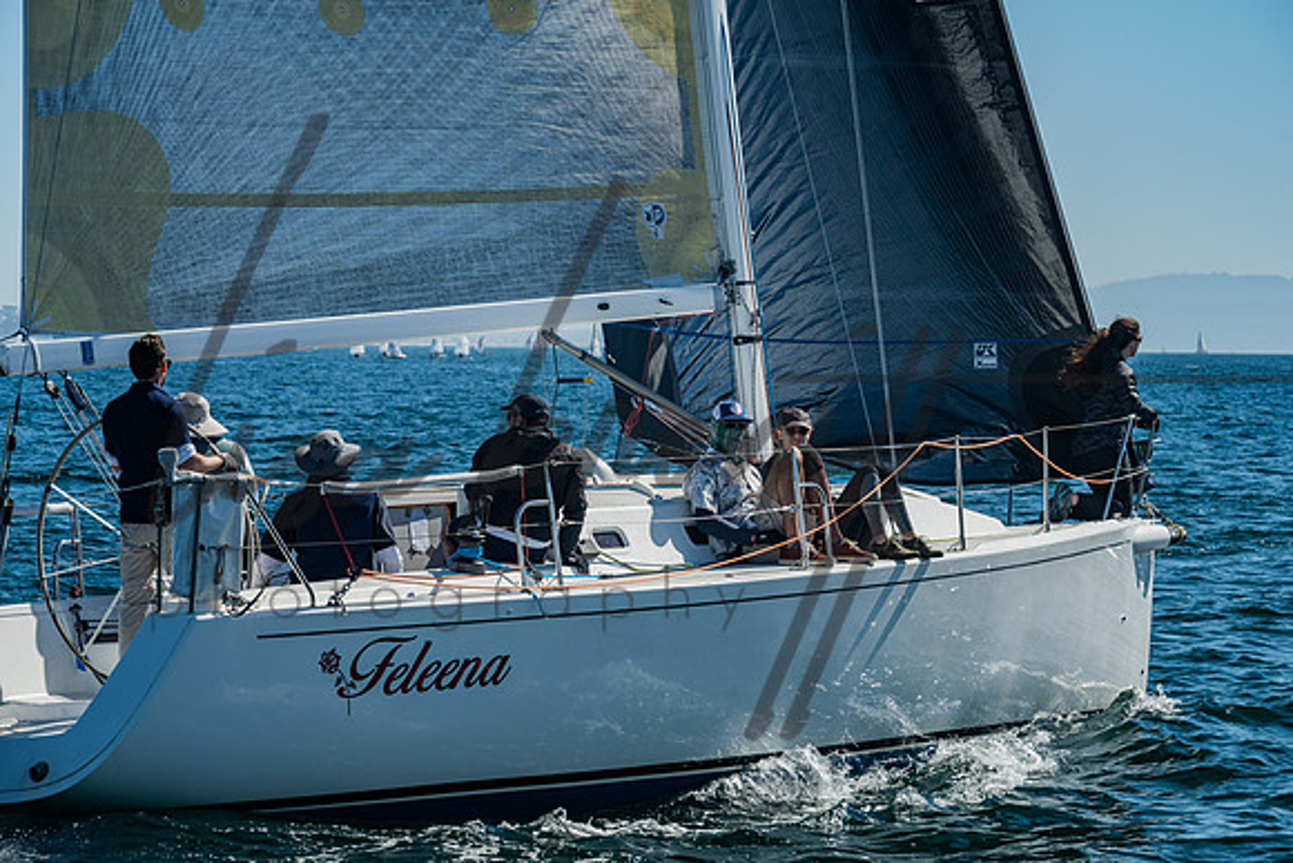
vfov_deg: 9.8
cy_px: 431
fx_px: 5007
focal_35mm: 139
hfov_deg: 14.7
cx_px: 658
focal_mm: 135
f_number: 10
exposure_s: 1/400
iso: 400
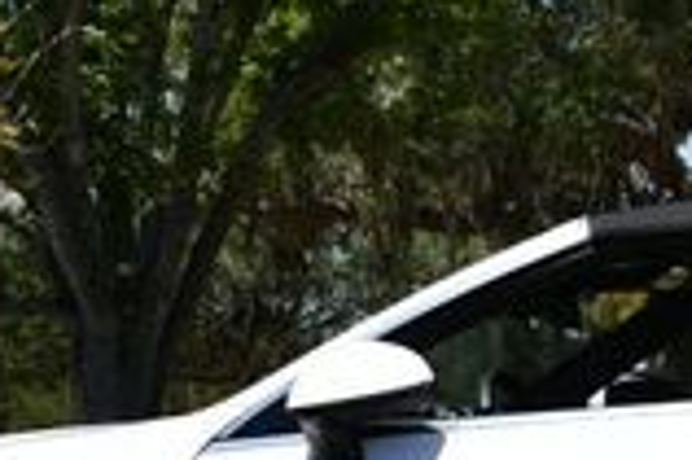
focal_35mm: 195
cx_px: 788
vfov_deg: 7.0
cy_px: 219
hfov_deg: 10.4
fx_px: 3744
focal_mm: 24
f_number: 8
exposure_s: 1/250
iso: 100
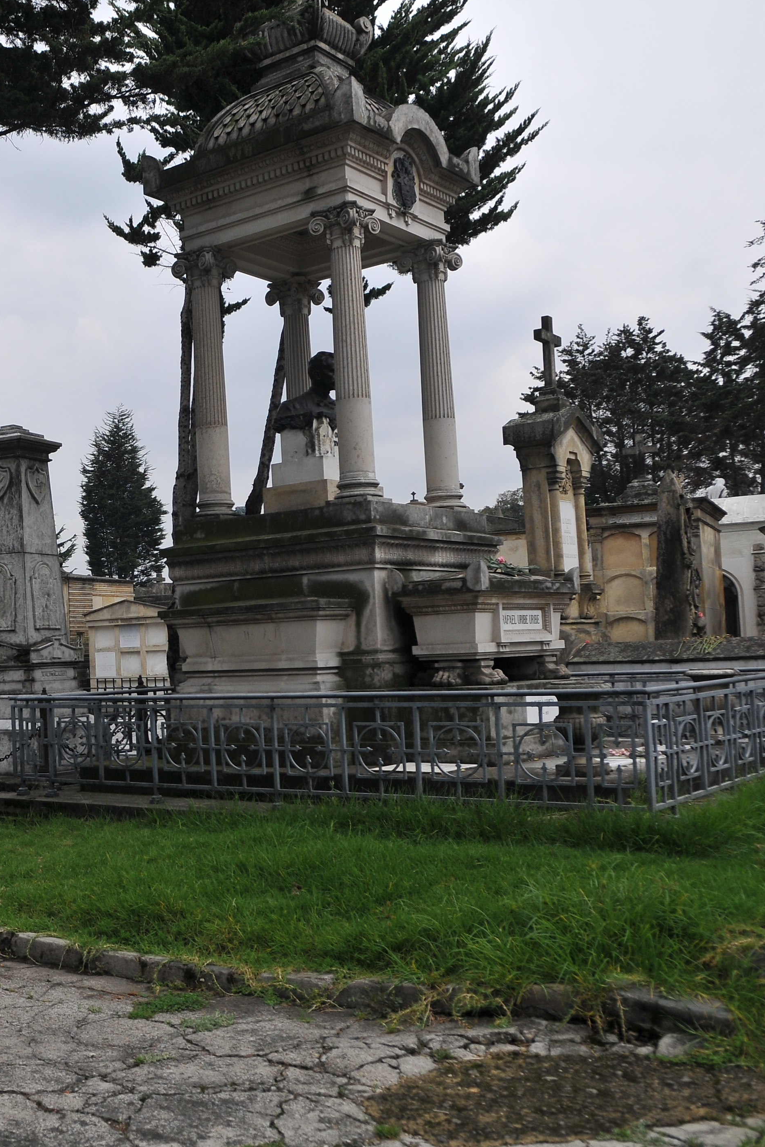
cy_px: 574
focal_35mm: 39
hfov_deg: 32.7
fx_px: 1235
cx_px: 76
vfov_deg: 49.8
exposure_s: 1/2500
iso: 200
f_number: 2.8
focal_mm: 17
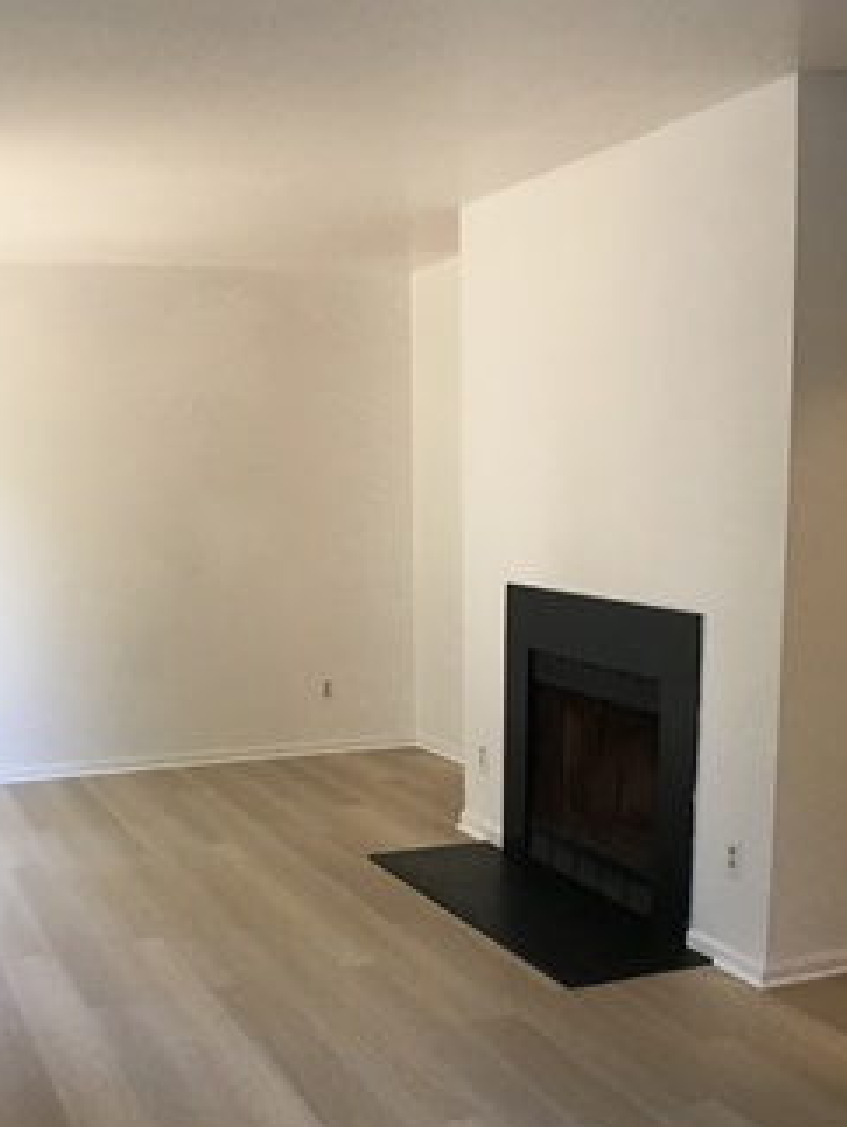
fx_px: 1955
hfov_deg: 24.4
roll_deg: +0.4
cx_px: 340
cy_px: 775
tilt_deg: -13.3
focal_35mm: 60
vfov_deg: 31.8
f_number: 2.2
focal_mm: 4.15
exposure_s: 1/30
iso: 40
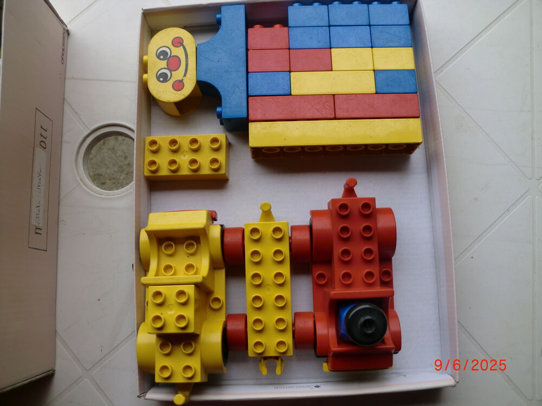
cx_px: 271
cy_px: 203
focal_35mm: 35
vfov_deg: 40.7
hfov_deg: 52.6
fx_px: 548
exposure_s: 1/200
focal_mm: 6.3
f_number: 3.1
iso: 64
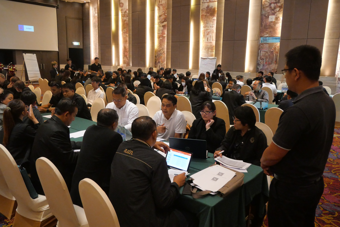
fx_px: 274
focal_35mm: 29
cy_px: 114
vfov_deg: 45.0
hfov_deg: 63.6
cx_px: 170
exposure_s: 1/125
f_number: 4.5
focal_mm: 14
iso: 3200
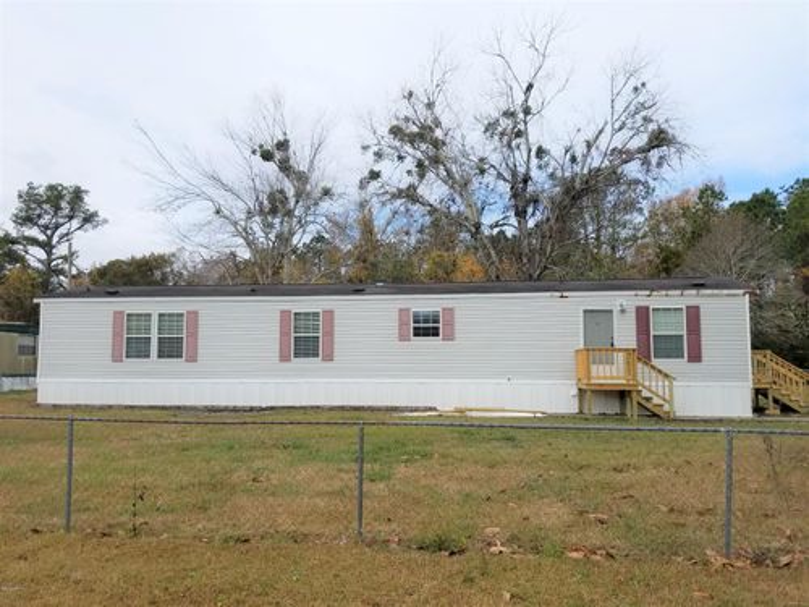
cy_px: 304
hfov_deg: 67.3
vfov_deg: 53.1
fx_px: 608
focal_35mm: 26
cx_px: 404
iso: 50
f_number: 1.7
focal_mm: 4.2
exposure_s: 1/1788
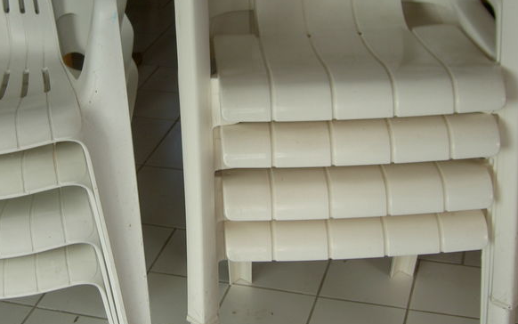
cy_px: 137
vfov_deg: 18.3
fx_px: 1003
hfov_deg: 28.6
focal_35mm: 71
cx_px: 142
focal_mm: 8
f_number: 2.8
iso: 50
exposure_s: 1/80
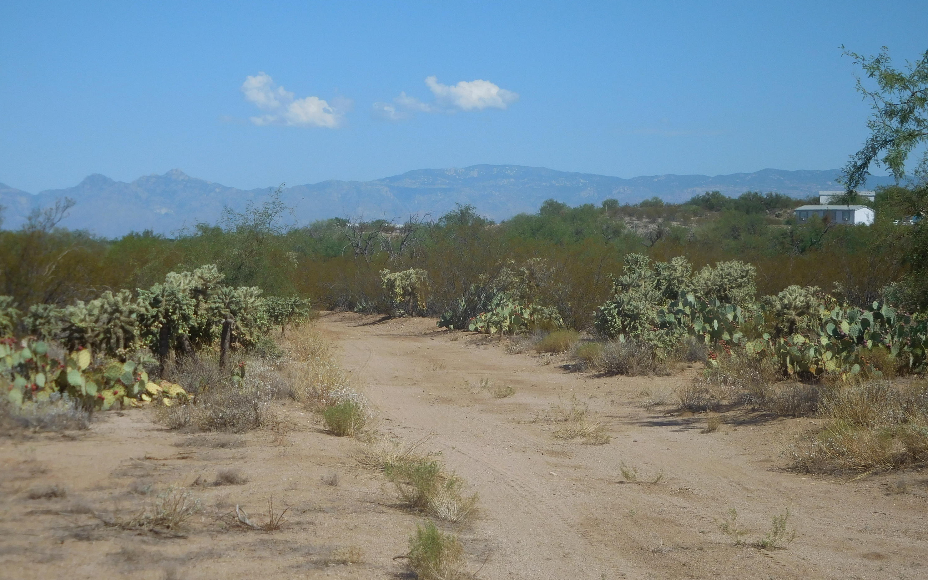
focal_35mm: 75
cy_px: 282
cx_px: 466
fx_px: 1897
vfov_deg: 17.4
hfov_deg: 27.5
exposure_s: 1/1250
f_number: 4.7
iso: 125
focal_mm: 12.6
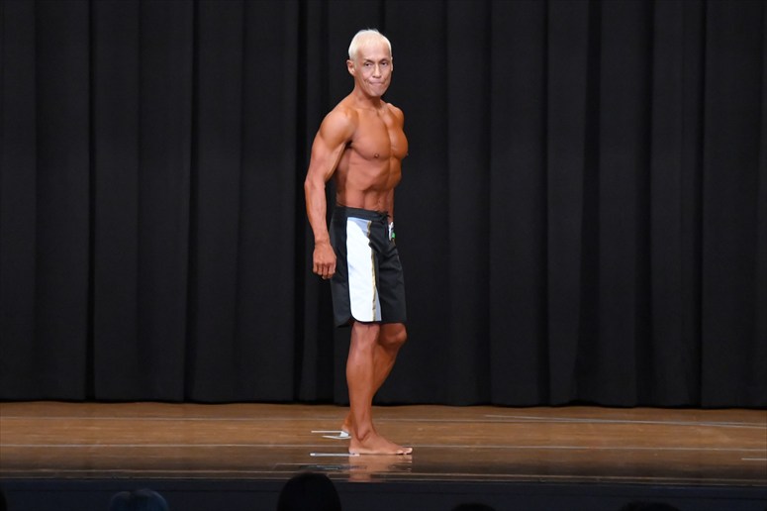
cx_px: 384
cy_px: 256
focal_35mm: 217
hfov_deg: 9.5
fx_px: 4621
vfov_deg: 6.3
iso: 8000
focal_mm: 145
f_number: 5.6
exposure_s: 1/400
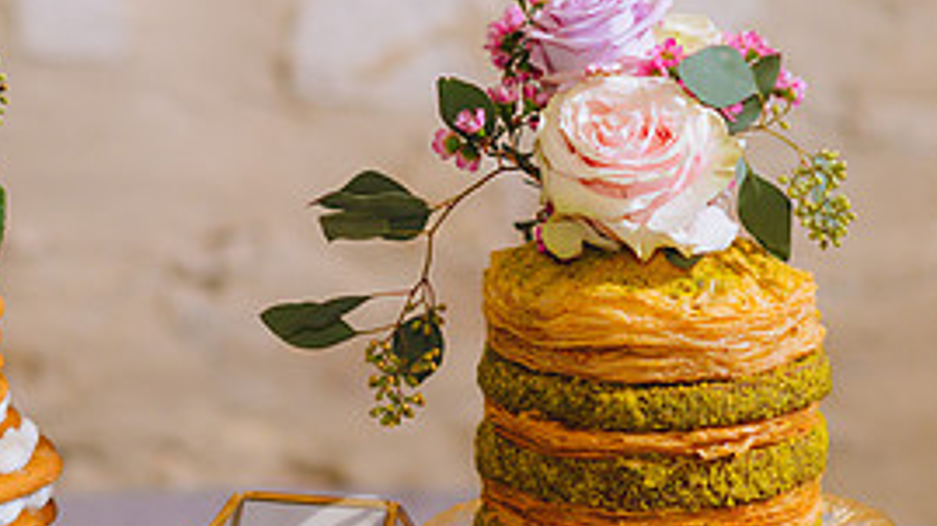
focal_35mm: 192
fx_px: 4768
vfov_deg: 6.3
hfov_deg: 11.2
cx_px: 185
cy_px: 300
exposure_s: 1/100
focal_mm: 85
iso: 1600
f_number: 2
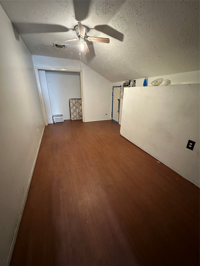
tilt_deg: -21.3
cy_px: 133
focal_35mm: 14
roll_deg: -1.4
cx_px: 100
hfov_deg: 85.7
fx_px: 108
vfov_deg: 102.1
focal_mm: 2.22
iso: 1250
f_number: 2.2
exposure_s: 1/40
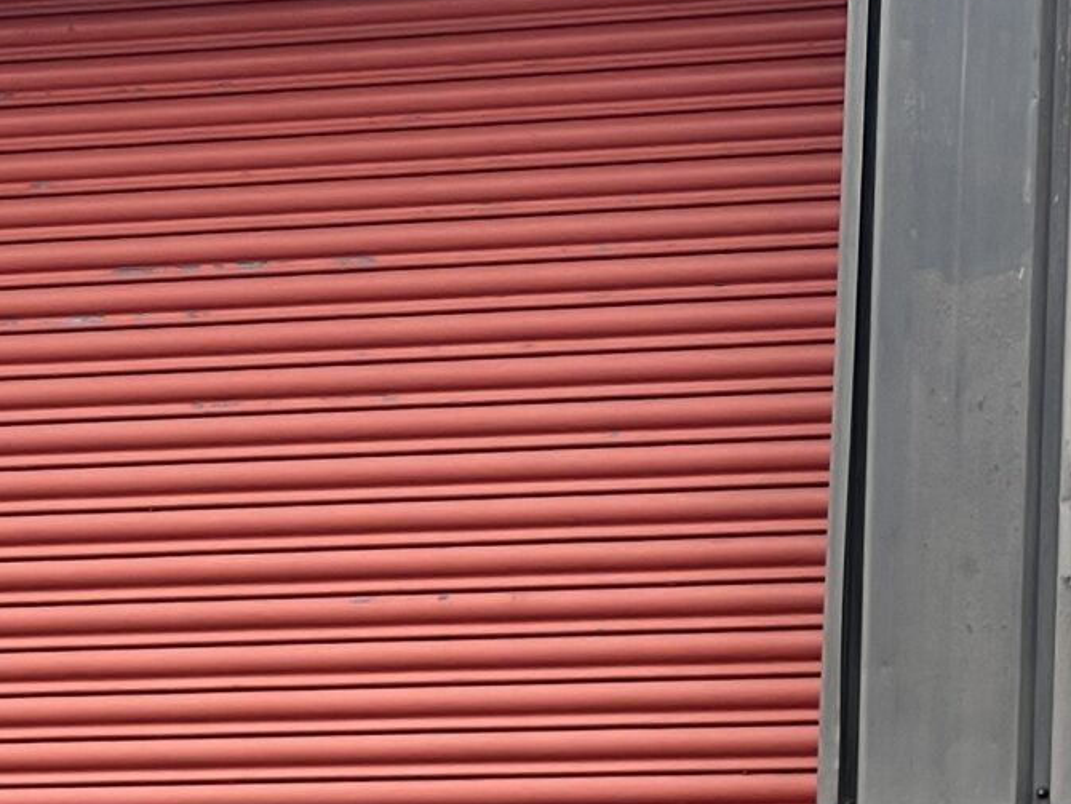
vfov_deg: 5.0
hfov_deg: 6.7
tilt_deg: +2.4
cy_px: 1485
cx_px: 331
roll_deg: -2.7
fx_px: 9099
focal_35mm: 294
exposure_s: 1/266
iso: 32
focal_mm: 9
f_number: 2.8
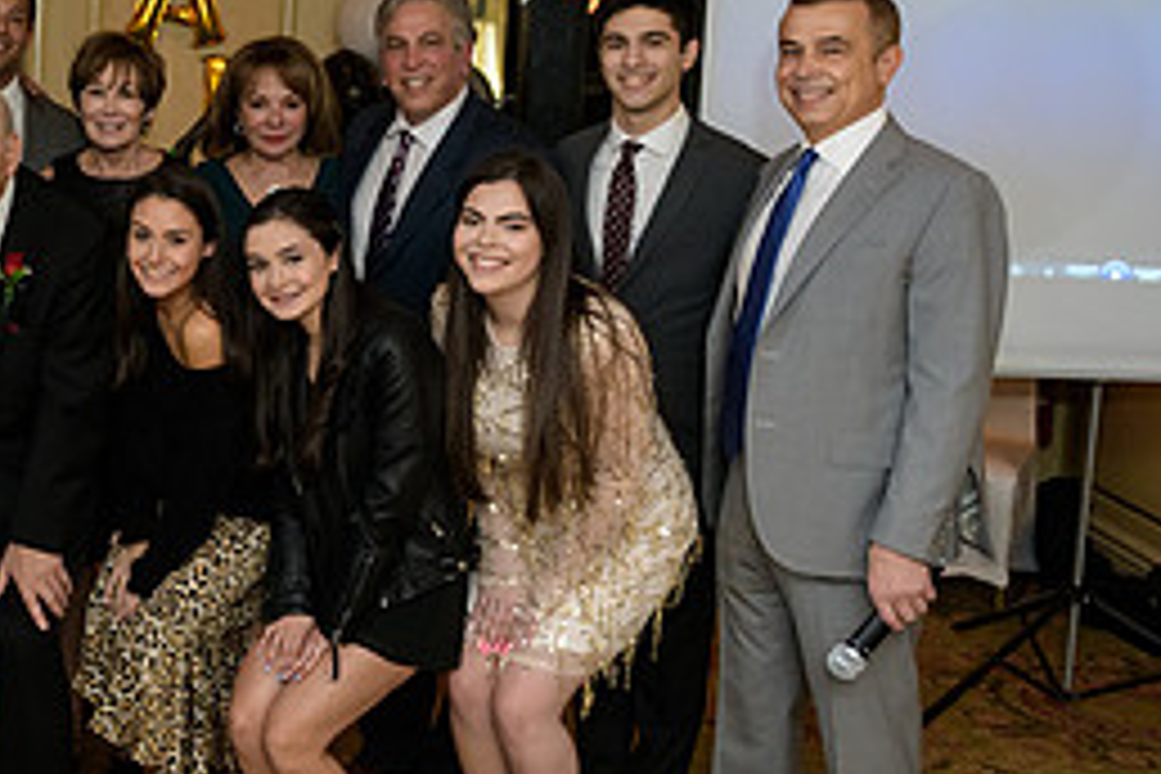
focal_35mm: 54
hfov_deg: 33.2
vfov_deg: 25.0
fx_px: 1741
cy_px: 290
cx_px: -45
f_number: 3.2
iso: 1000
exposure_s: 1/125
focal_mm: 24
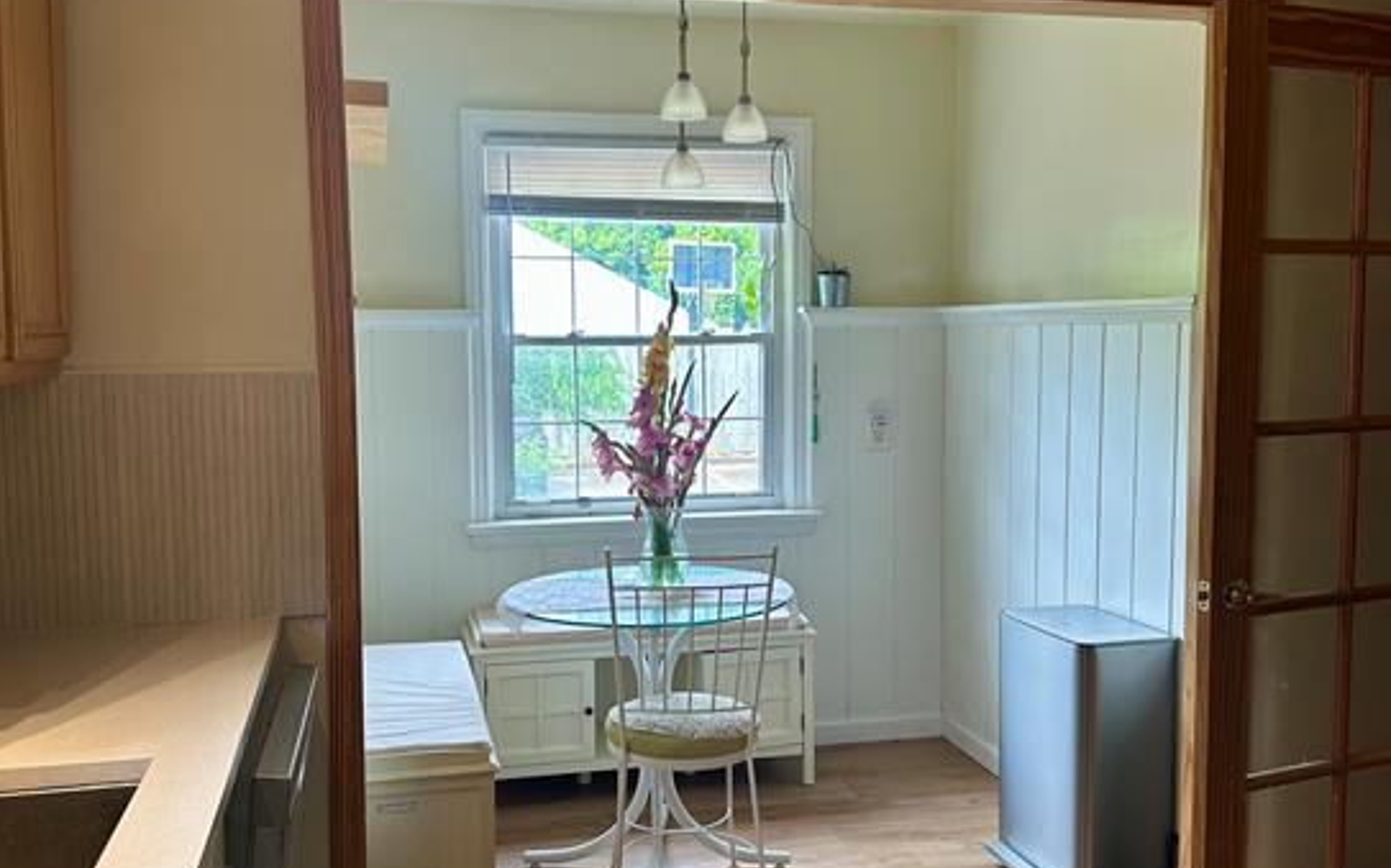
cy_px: 456
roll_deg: -0.9
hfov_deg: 54.0
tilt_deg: -4.8
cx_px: 694
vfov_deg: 35.3
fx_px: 1364
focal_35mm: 36
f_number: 1.78
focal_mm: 6.86
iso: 125
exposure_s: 1/120
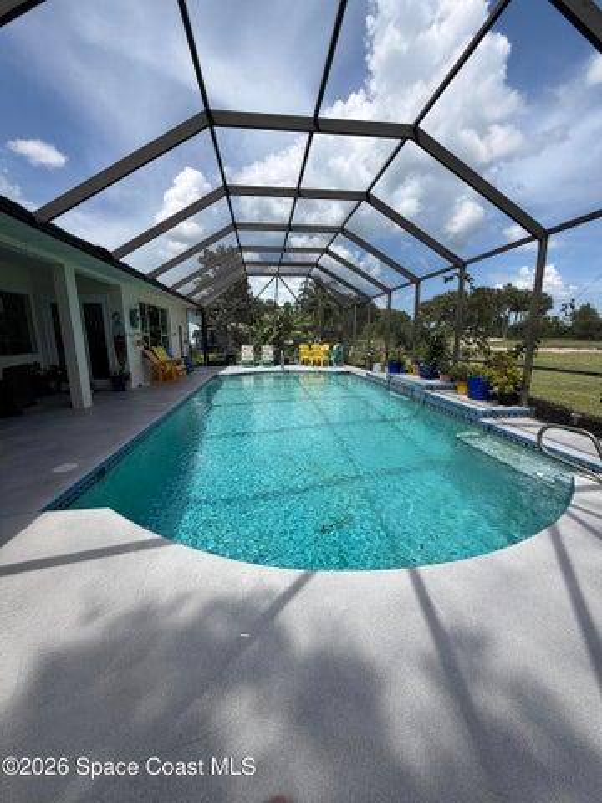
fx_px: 325
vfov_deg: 102.1
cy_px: 402
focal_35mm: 14
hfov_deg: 85.7
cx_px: 301
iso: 25
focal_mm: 2.22
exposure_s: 1/770
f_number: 2.2
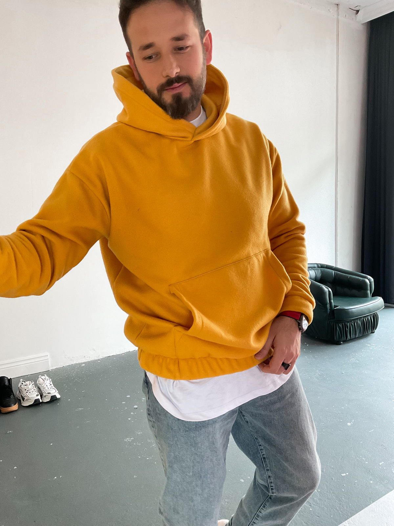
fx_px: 440
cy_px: 263
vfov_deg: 61.7
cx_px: 197
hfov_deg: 48.2
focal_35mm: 29
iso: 160
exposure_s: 1/60
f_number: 1.8
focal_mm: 3
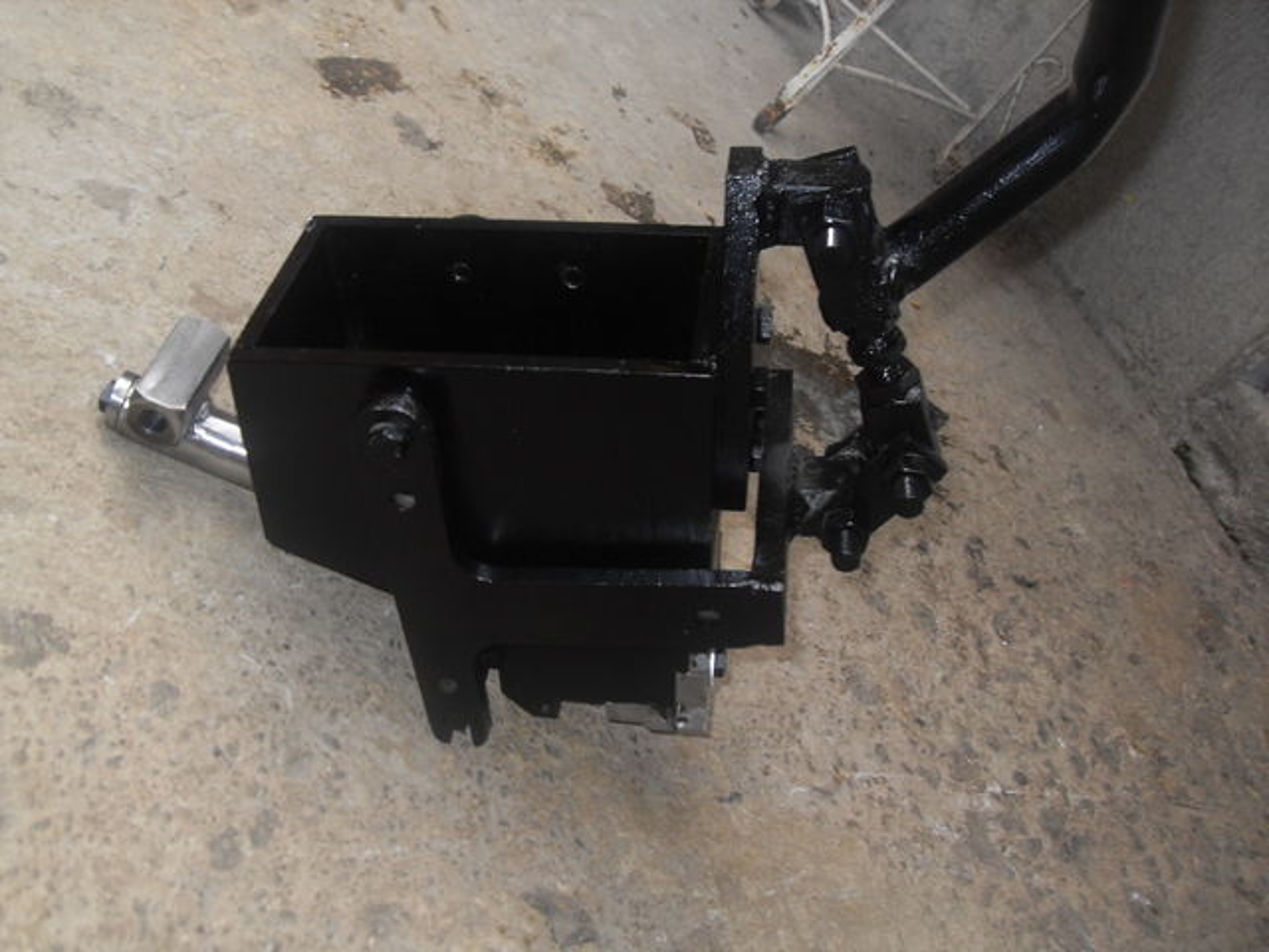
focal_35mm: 37
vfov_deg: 38.7
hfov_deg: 50.1
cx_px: 634
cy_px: 476
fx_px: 1356
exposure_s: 1/45
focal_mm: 6.3
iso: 100
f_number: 2.8
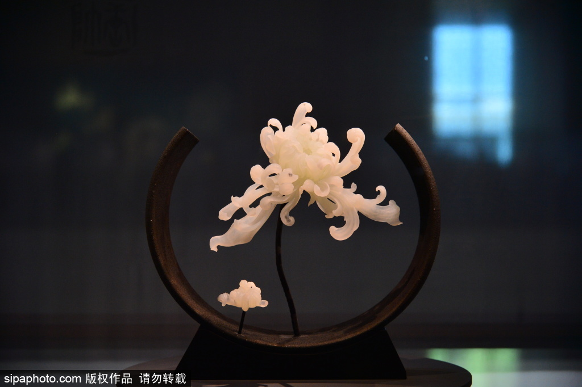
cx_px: 291
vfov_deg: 16.1
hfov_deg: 23.9
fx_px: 1374
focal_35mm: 85
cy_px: 194
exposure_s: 1/640
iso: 1000
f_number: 4.5
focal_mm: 85
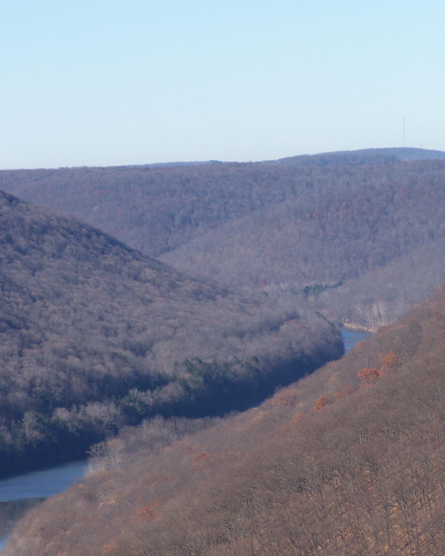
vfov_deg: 7.9
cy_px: 299
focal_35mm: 244
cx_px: 224
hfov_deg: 6.3
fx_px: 4016
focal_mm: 34.6
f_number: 4.5
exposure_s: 1/640
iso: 100
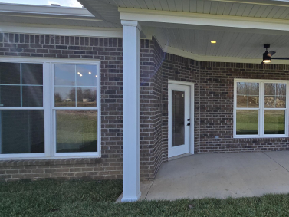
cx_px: 231
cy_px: 108
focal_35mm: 23
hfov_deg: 67.0
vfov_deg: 58.9
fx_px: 192
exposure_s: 1/2000
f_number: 2.2
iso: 100
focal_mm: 2.2
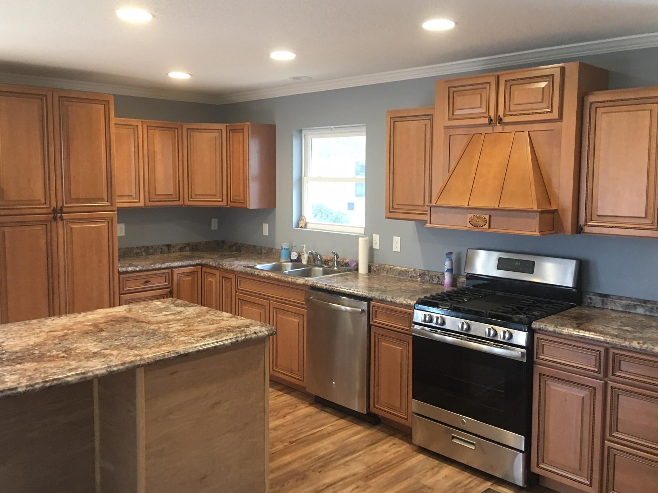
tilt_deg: -5.8
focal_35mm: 32
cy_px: 245
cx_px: 343
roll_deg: -1.0
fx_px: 608
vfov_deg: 44.2
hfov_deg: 56.8
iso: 80
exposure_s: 1/15
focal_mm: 4.15
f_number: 2.2
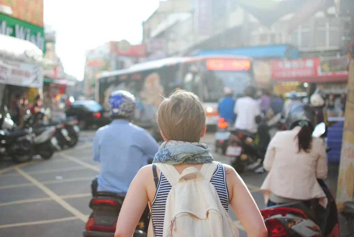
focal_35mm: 52
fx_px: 517
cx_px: 177
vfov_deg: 25.9
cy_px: 118
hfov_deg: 37.8
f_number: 1.8
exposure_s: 1/1000
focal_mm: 35
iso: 100
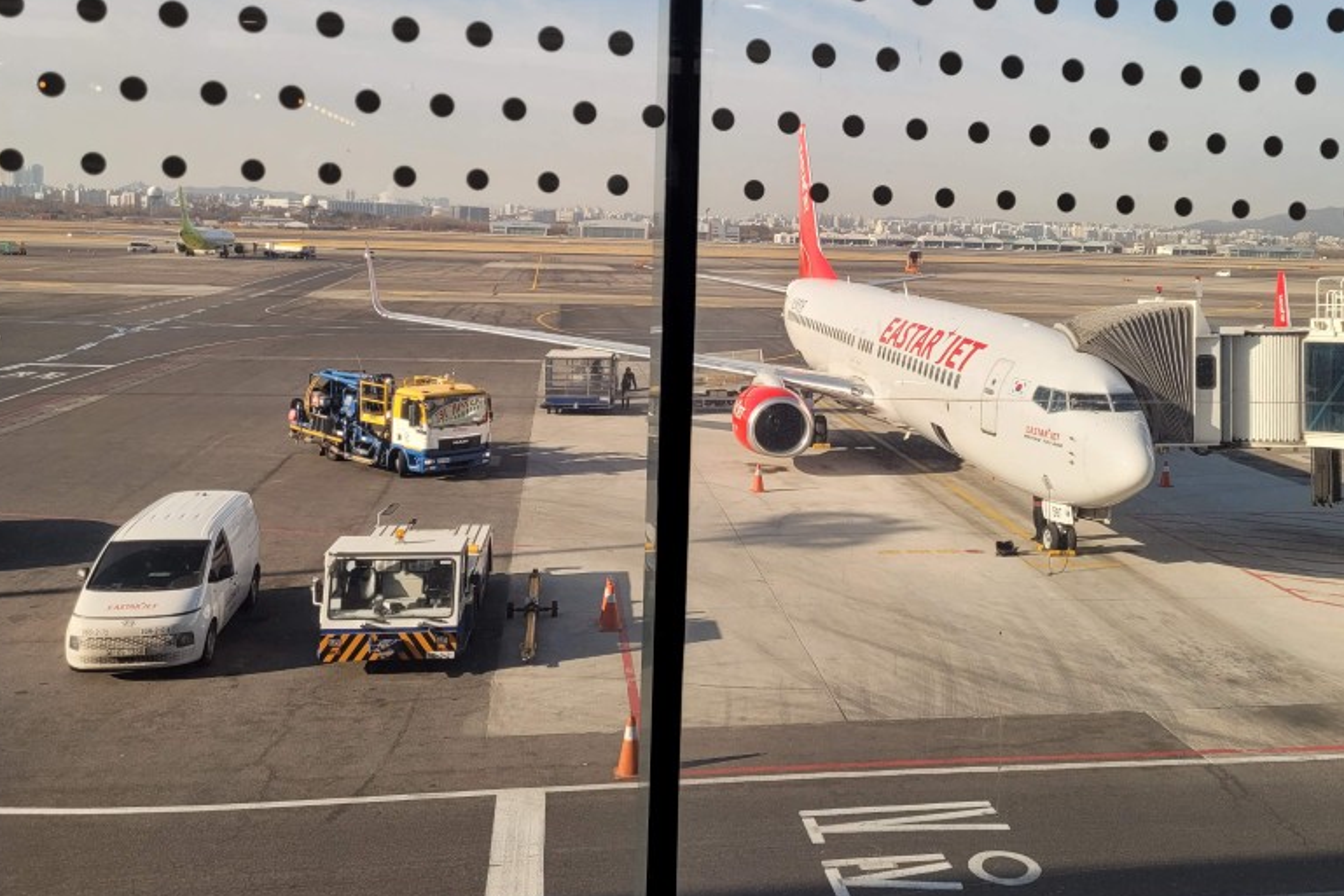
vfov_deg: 36.7
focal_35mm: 36
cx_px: 813
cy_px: 348
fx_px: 1344
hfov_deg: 52.7
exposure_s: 1/515
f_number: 1.8
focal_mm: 5.4
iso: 40
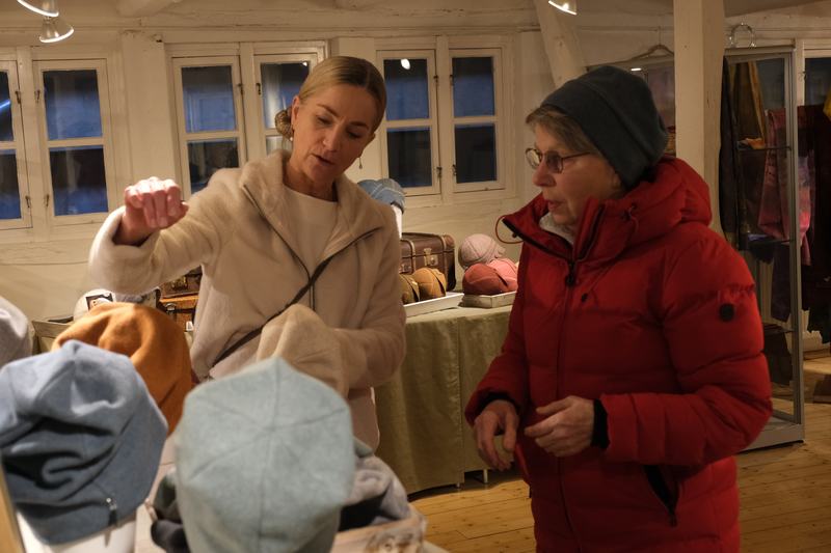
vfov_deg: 27.5
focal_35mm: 49
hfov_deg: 40.4
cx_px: 416
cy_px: 276
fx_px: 1131
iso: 2000
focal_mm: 32.6
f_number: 5.6
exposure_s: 1/160
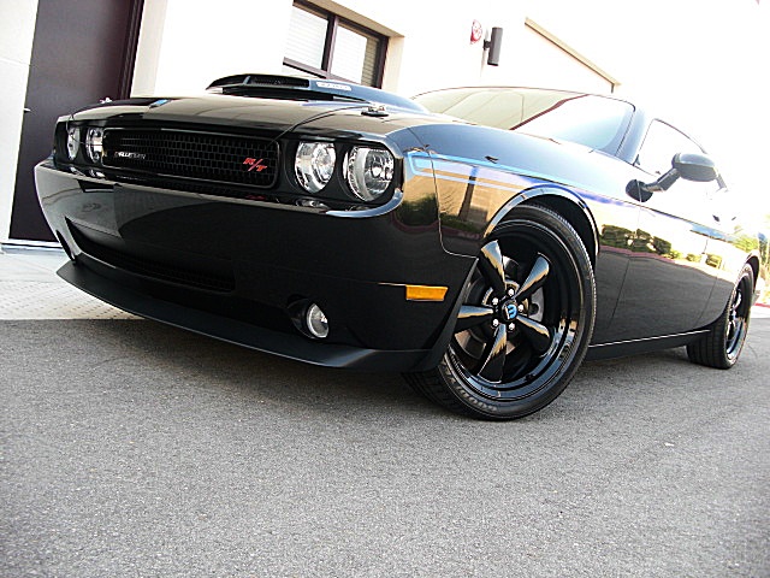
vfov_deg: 39.7
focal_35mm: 36
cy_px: 289
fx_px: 801
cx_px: 385
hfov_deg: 51.4
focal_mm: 6.3
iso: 100
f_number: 2.8
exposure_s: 1/100
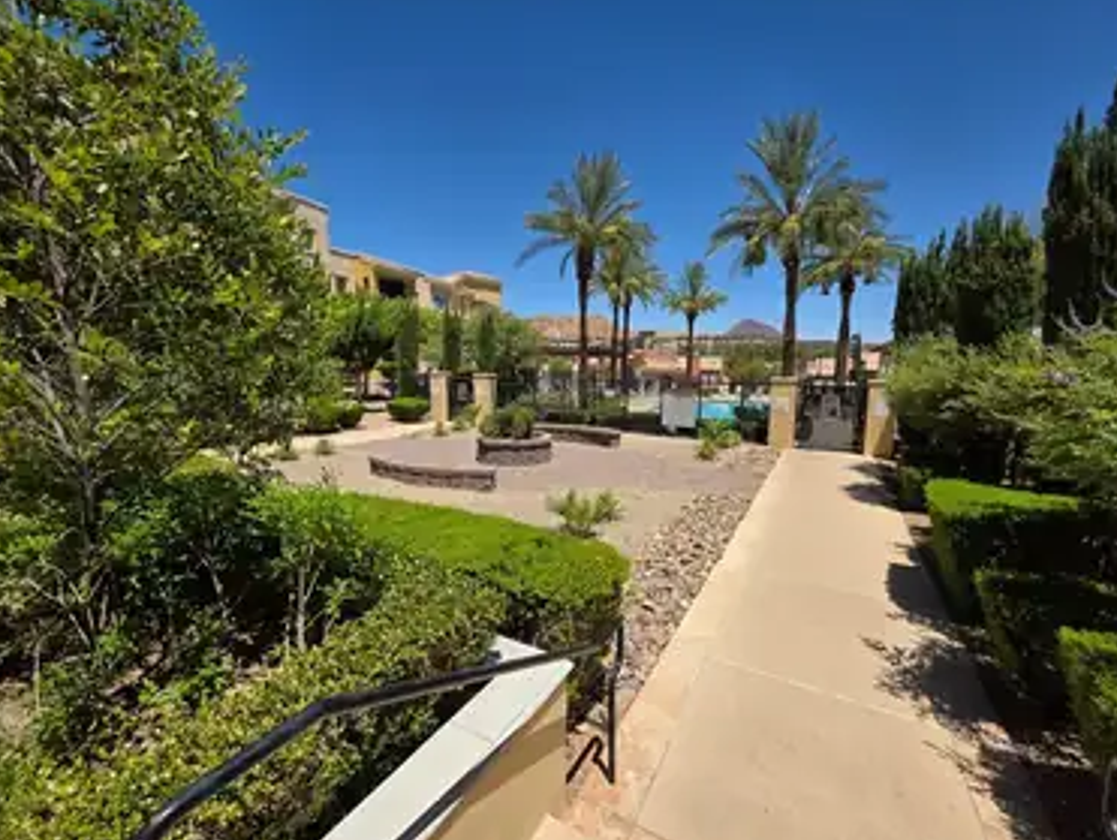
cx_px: 548
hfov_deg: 102.0
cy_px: 422
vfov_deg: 85.8
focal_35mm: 14
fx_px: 452
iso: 40
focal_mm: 2.2
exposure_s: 1/3134
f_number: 1.9
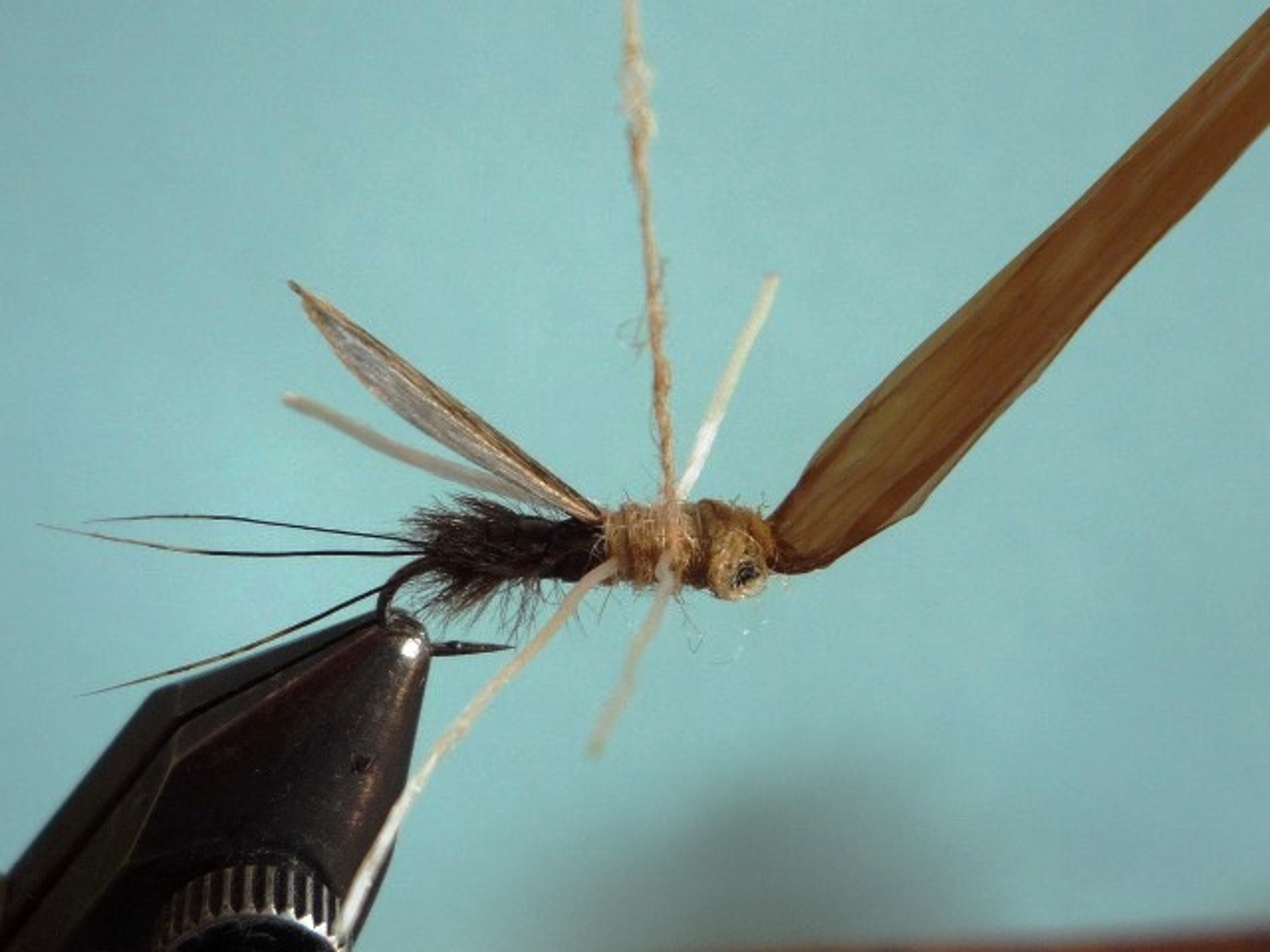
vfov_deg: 46.8
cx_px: 635
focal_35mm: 30
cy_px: 476
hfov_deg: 60.0
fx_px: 1101
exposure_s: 1/30
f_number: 3.3
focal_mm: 5.2
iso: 100
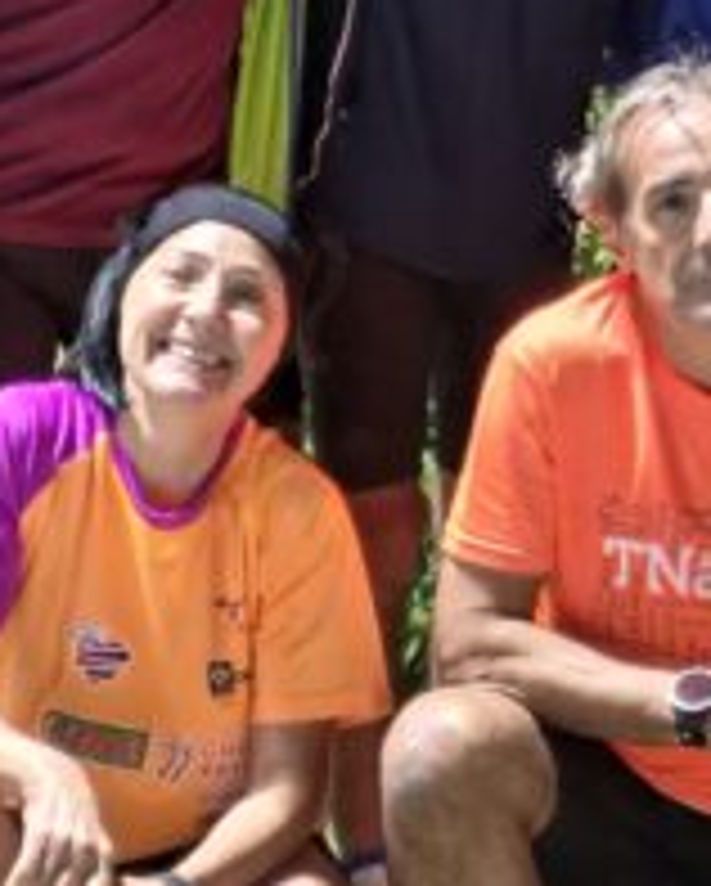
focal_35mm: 175
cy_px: 247
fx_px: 4596
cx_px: 747
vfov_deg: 11.0
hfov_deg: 8.8
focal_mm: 3.3
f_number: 2.2
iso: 160
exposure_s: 1/100
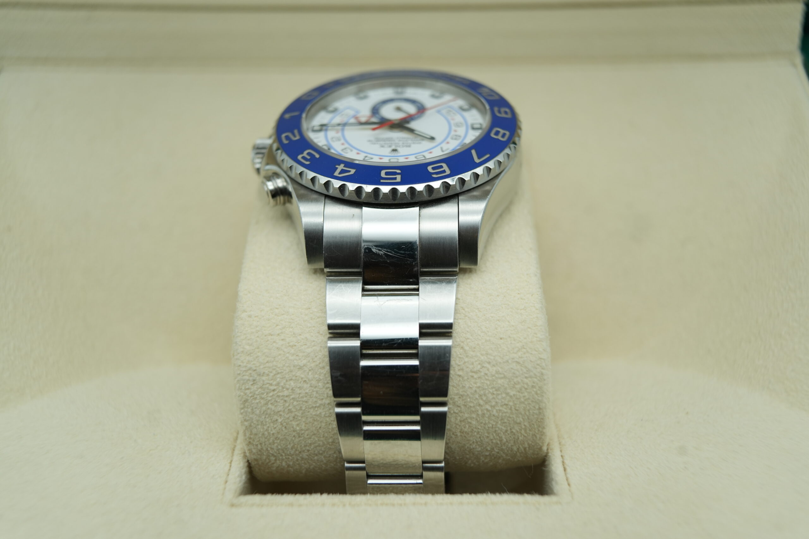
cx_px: 404
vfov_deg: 37.9
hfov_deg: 54.4
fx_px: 787
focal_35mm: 35
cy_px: 270
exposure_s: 1/250
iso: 400
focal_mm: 35
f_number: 5
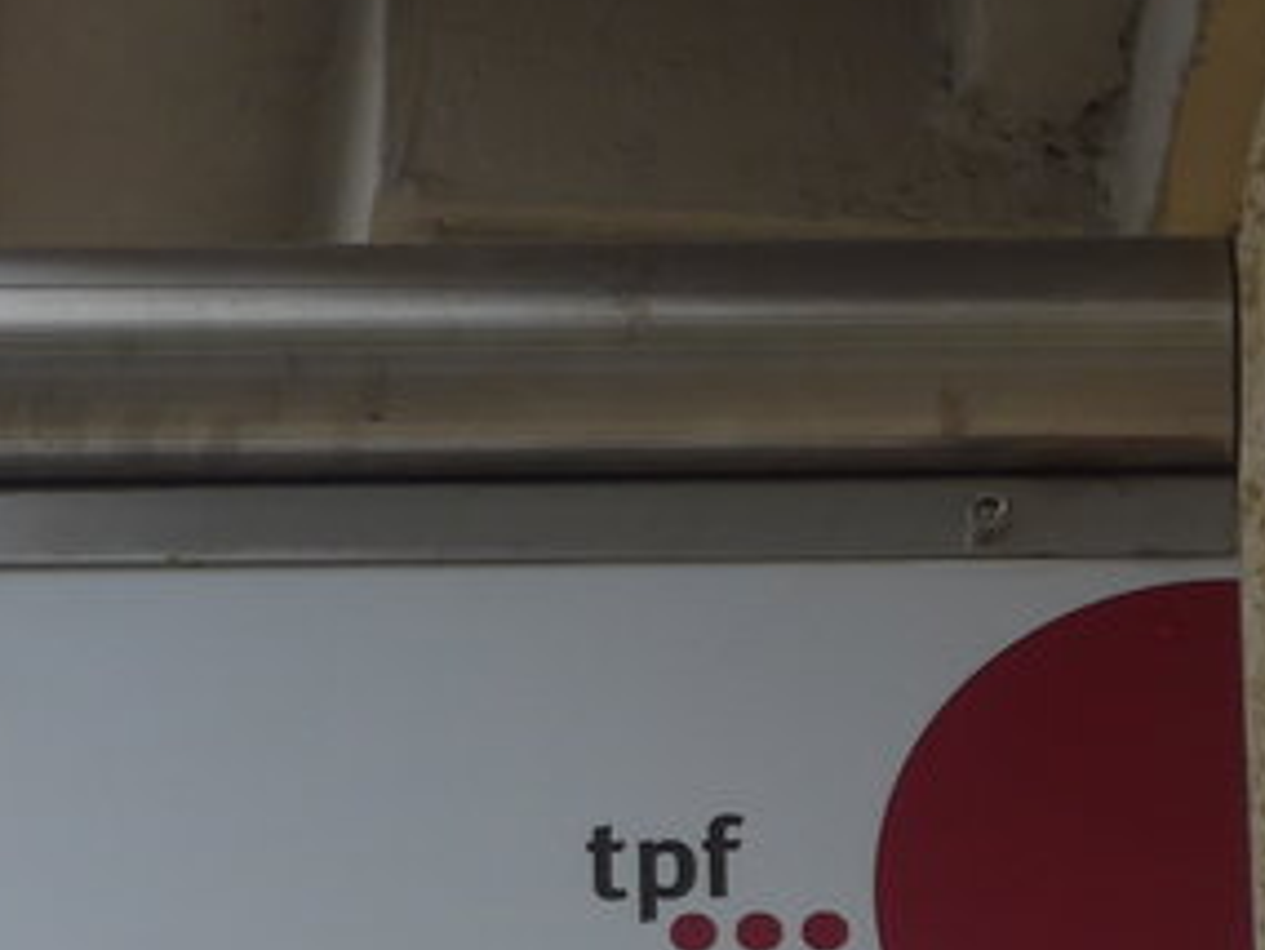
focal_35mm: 493
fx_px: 18024
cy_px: 1252
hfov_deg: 4.0
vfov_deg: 3.0
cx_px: -160
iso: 80
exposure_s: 1/640
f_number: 5
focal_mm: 22.9
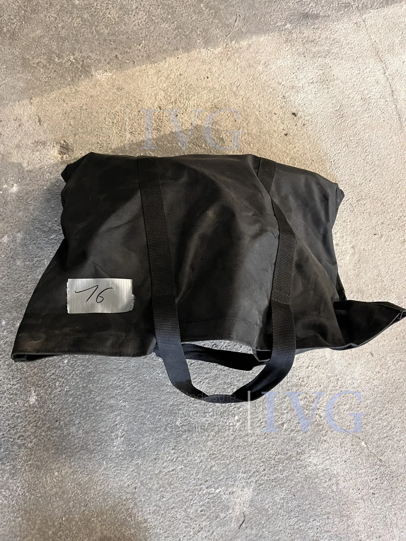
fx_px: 407
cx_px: 203
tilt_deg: -79.8
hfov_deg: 53.1
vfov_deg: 67.3
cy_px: 270
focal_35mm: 26
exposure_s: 1/50
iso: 500
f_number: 1.6
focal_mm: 5.1
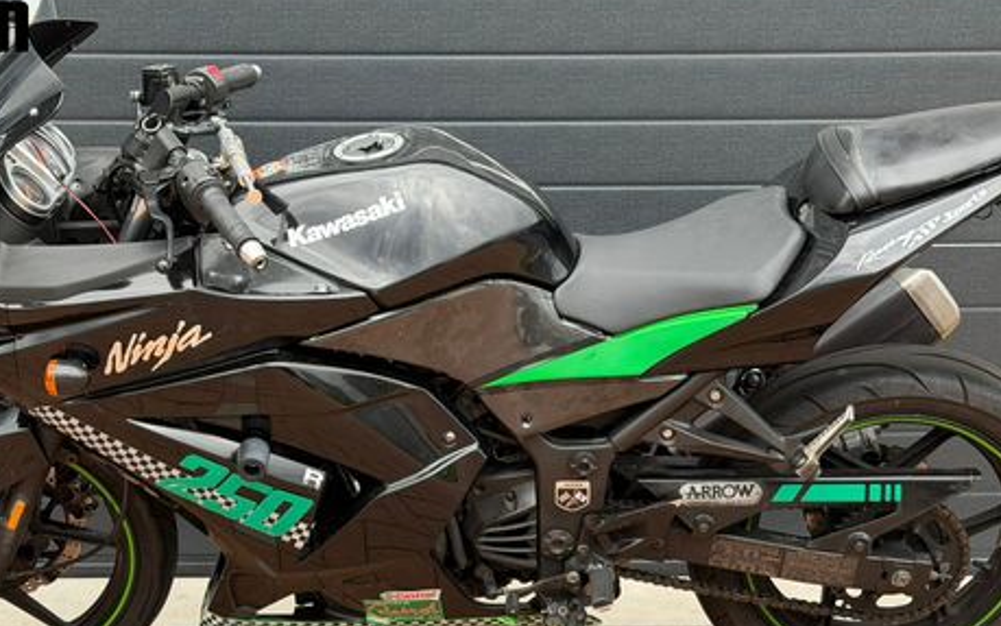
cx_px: 447
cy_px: 430
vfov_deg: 18.3
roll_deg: +0.4
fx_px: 1937
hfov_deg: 29.0
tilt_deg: -10.9
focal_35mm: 71
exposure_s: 1/663
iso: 80
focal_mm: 6.76
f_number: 1.78
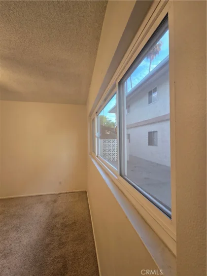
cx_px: 104
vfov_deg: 106.2
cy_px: 138
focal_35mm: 13
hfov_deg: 89.9
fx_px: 104
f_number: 2.2
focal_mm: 2.2
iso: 160
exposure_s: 1/60
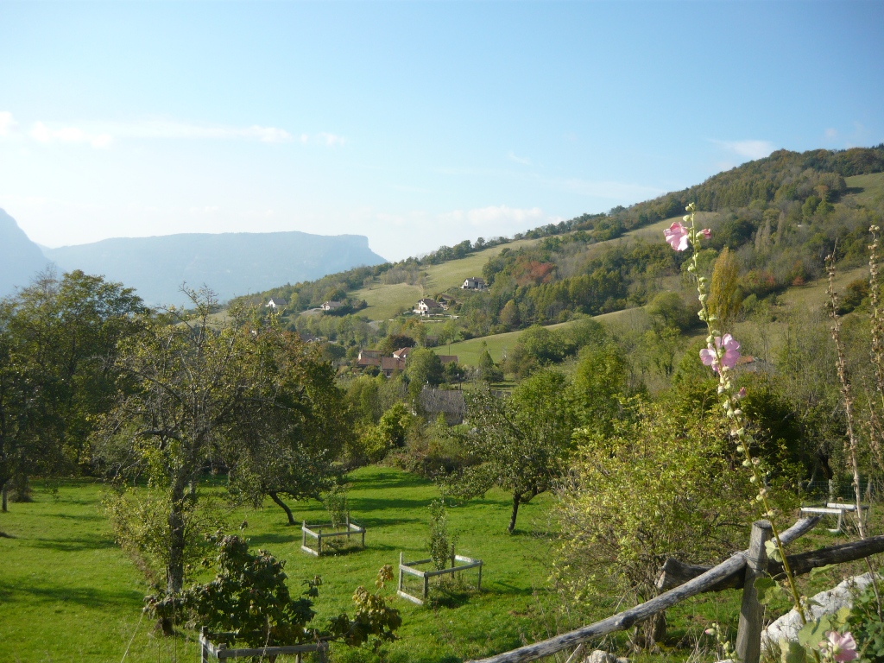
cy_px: 332
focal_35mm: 33
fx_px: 843
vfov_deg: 42.9
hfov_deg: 55.4
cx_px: 442
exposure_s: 1/800
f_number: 2.8
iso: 100
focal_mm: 5.5
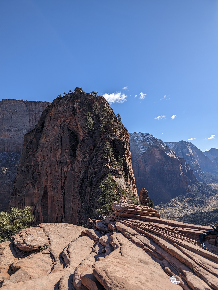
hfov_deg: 56.9
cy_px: 145
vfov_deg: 71.5
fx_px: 201
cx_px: 109
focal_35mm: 24
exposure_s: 1/1431
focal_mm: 6.9
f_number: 1.68
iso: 20
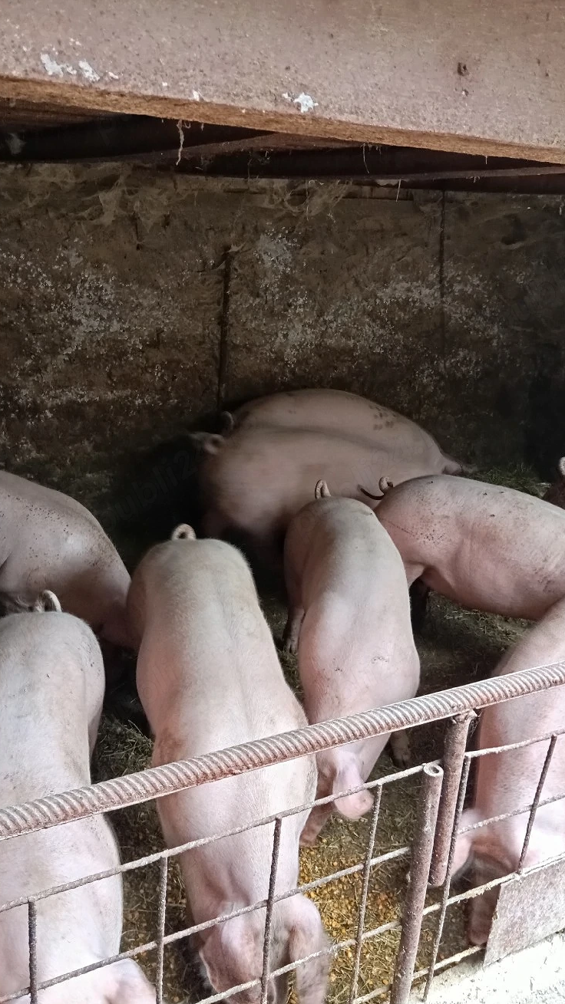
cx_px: 226
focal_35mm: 31
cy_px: 502
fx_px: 826
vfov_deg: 62.6
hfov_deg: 37.6
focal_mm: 4.22
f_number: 1.8
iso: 814
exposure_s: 1/33.3
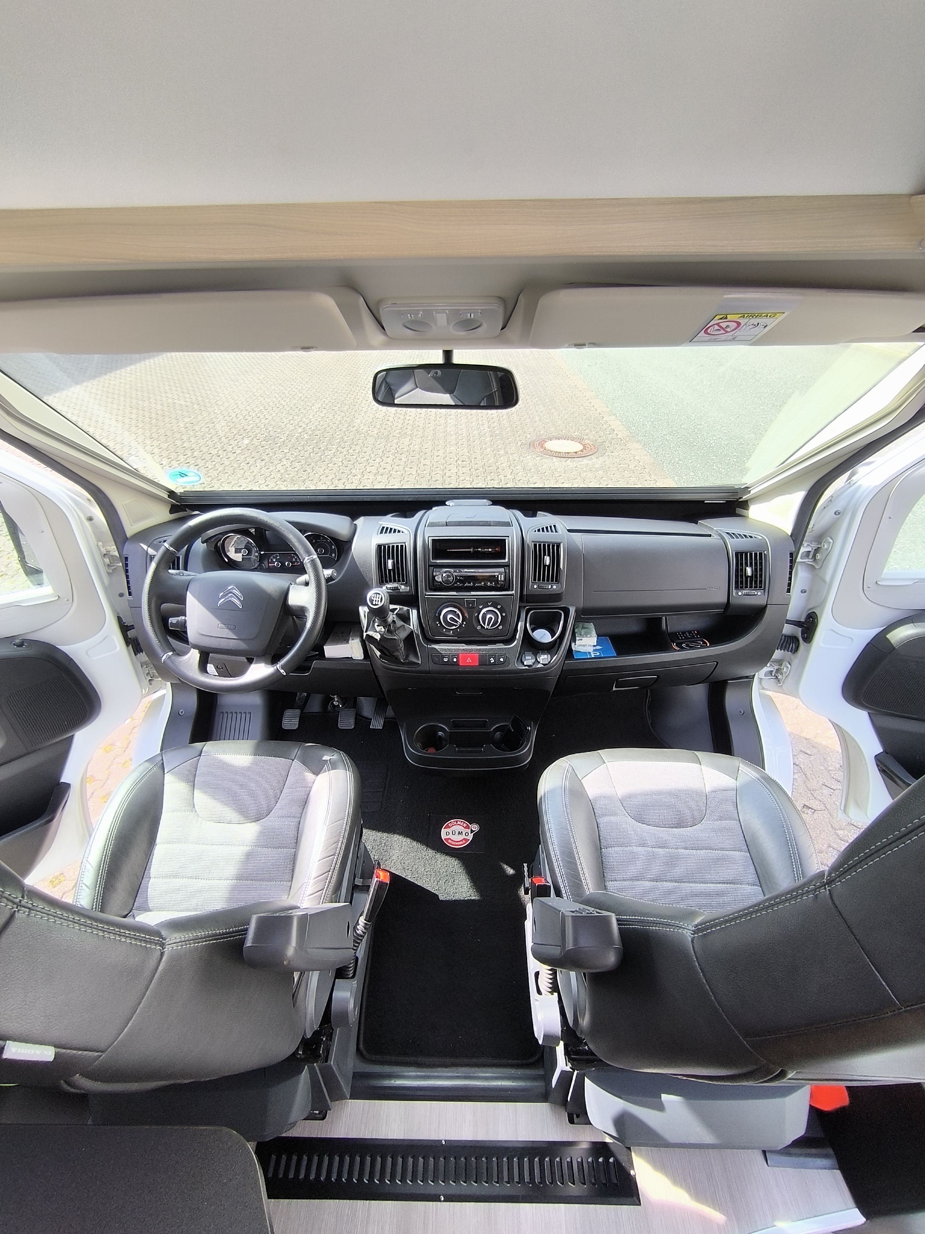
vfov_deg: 94.5
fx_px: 570
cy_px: 617
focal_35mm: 16
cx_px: 462
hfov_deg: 78.1
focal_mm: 1.65
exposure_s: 1/261
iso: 50
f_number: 2.2
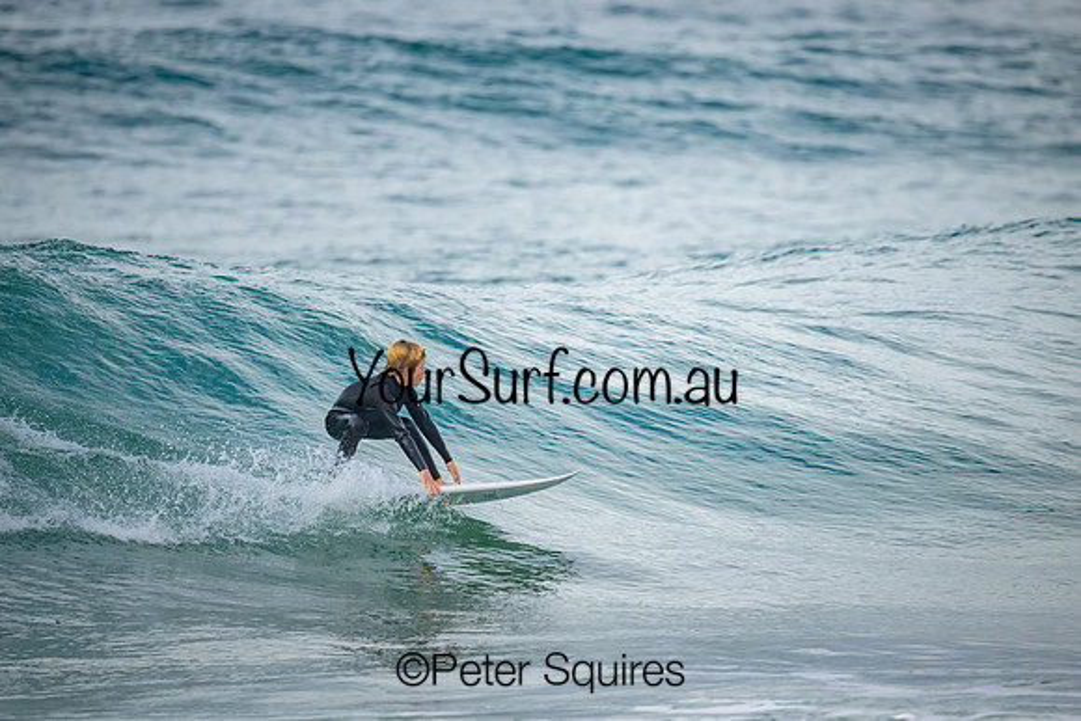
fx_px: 24027
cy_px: 360
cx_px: 540
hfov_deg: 2.6
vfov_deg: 1.7
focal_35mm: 800
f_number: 6.3
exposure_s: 1/2000
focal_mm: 800
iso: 1250
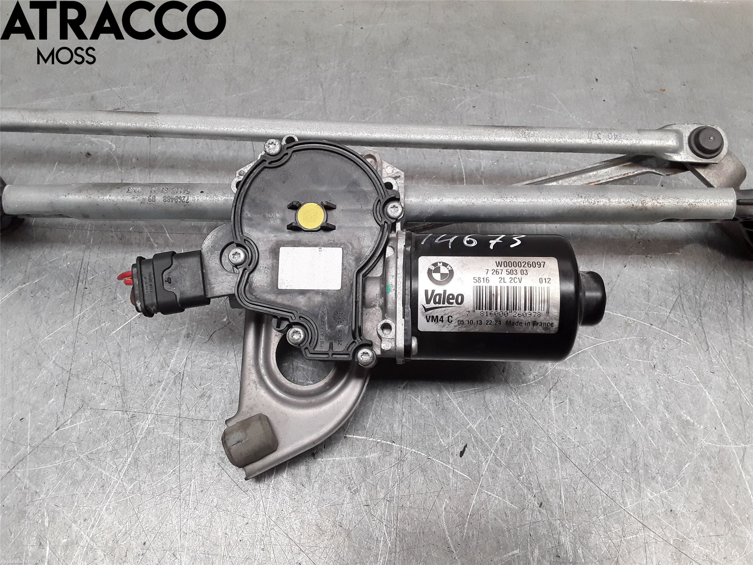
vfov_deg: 49.7
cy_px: 282
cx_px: 376
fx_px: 609
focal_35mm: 28
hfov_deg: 63.4
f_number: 1.9
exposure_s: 1/100
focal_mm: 2.91
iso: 64
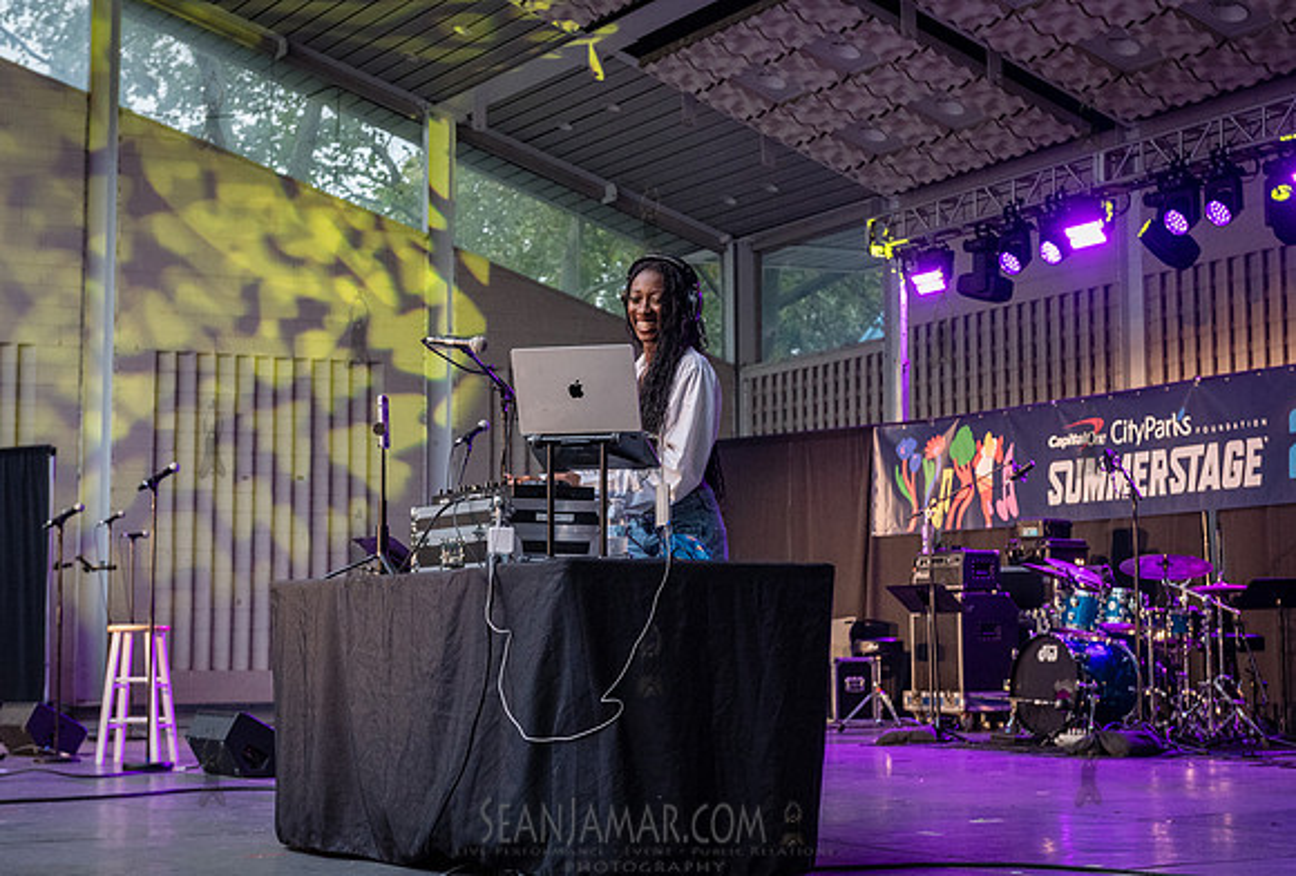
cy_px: 424
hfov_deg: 32.8
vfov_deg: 22.5
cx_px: 636
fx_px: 2202
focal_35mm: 61
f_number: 4.5
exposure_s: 1/400
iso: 3200
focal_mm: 56
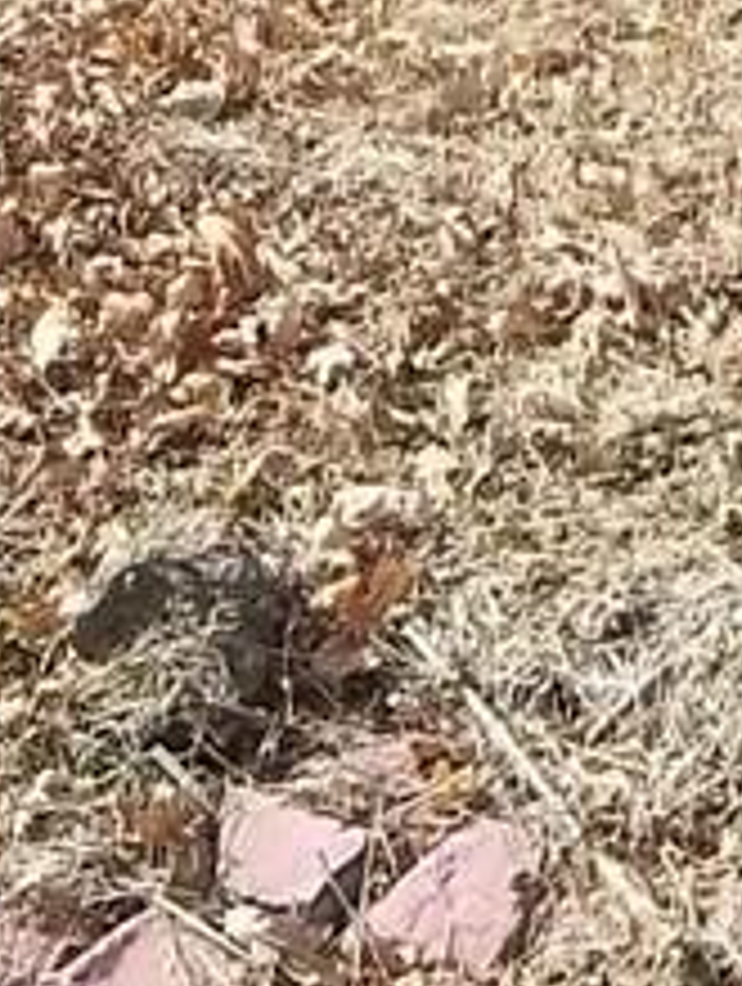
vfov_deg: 14.2
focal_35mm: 126
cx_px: 436
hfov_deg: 11.8
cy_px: -666
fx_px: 3591
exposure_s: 1/400
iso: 80
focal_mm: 4.9
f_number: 3.5
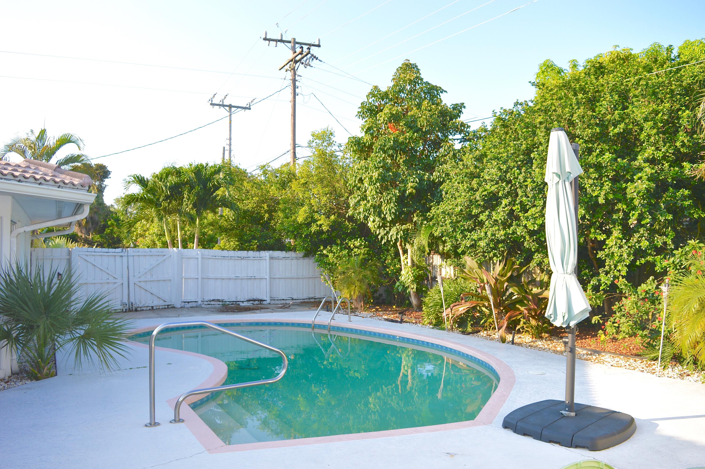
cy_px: 234
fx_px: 528
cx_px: 352
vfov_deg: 47.8
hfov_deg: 67.4
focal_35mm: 27
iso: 100
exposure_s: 1/200
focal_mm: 18
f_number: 5.6
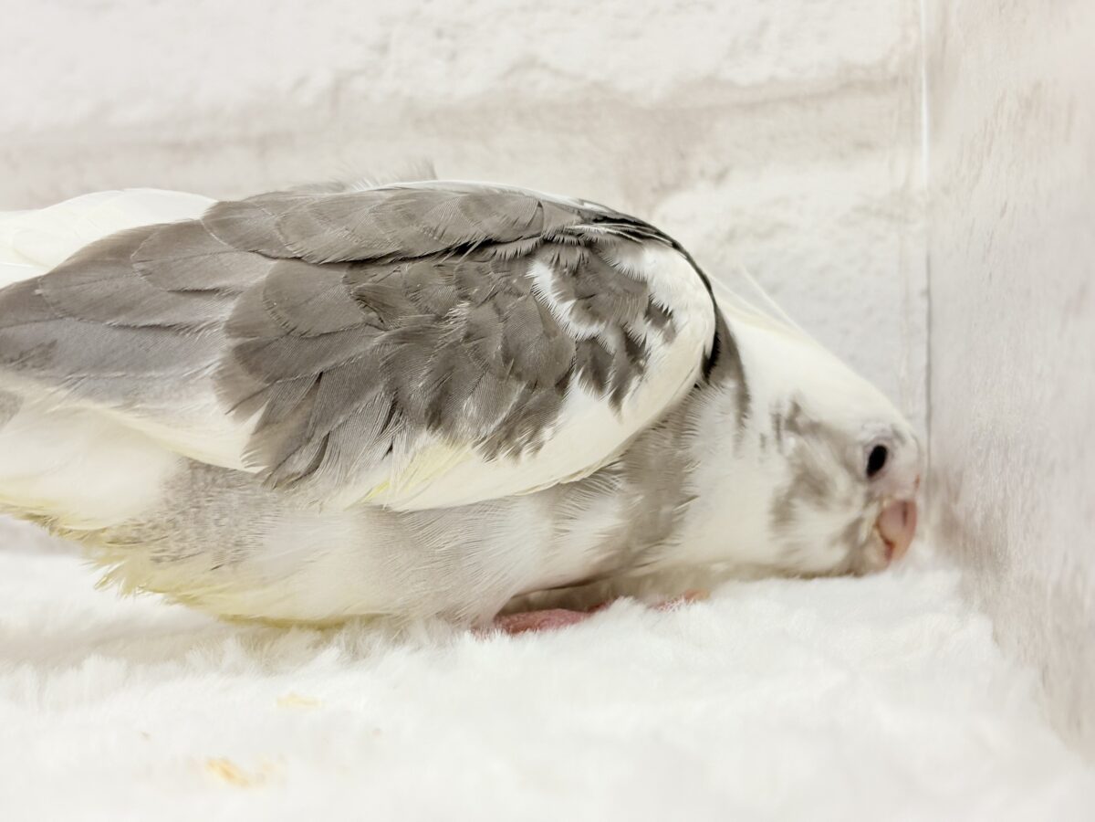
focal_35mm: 52
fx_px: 1645
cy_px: 411
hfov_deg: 36.8
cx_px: 548
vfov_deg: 28.0
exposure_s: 1/50
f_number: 1.6
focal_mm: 5.96
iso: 64
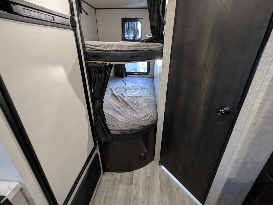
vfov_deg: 78.2
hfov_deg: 94.4
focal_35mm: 16
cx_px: 136
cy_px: 102
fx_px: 126
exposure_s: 1/44.5
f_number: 2.2
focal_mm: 2.35
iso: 299
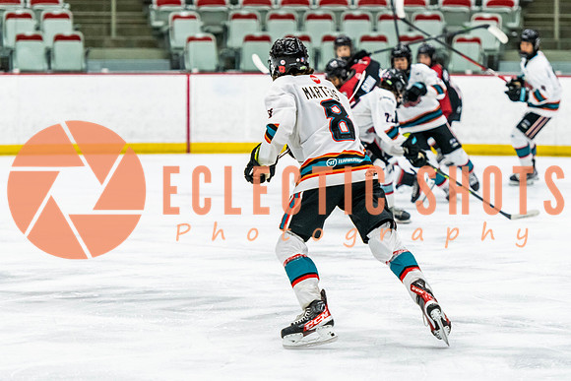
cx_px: 347
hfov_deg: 11.6
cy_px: 166
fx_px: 2821
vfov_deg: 7.7
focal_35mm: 178
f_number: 2.8
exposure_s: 1/640
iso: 2800
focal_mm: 135
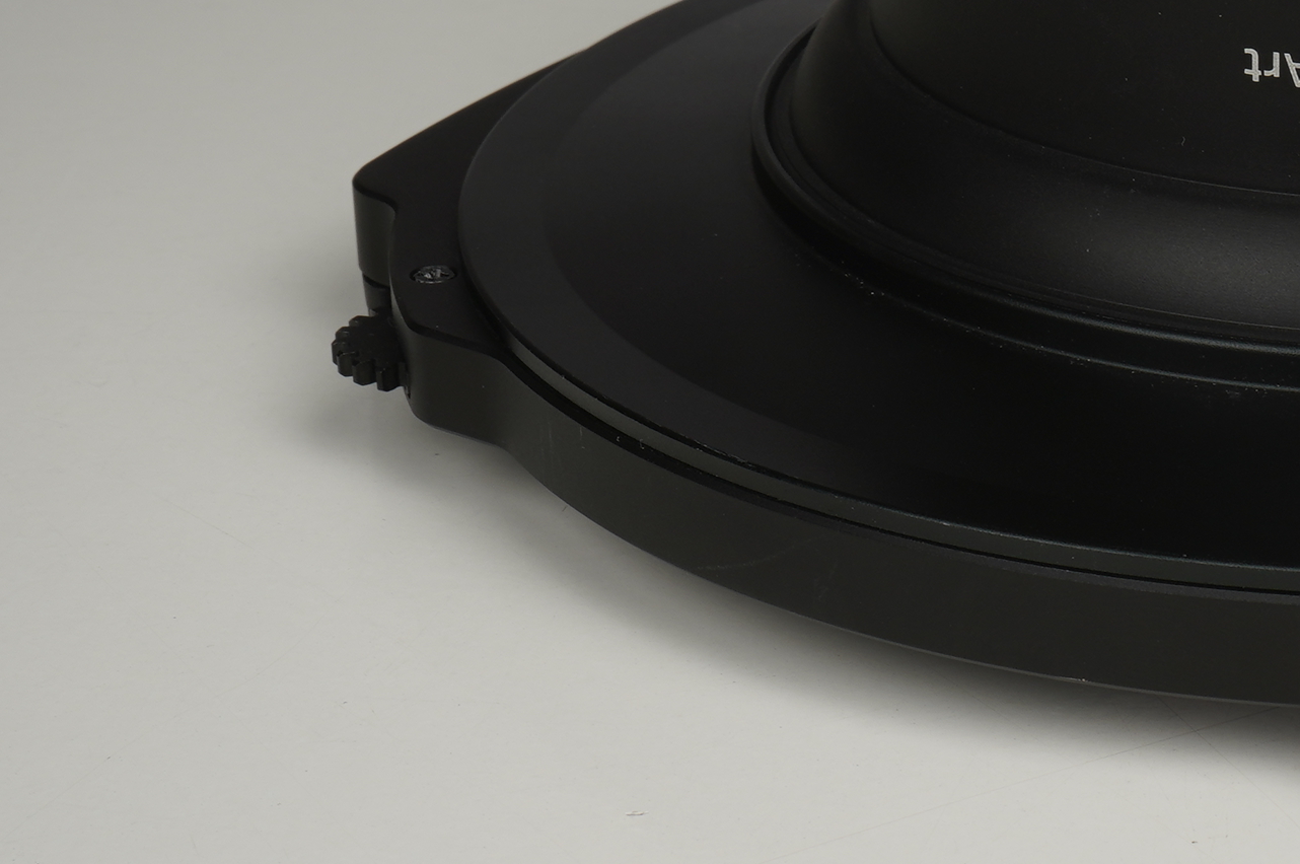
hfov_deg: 16.3
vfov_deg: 11.2
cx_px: 1428
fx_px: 4401
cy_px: 158
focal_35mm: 122
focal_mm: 52
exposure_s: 1/160
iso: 200
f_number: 22
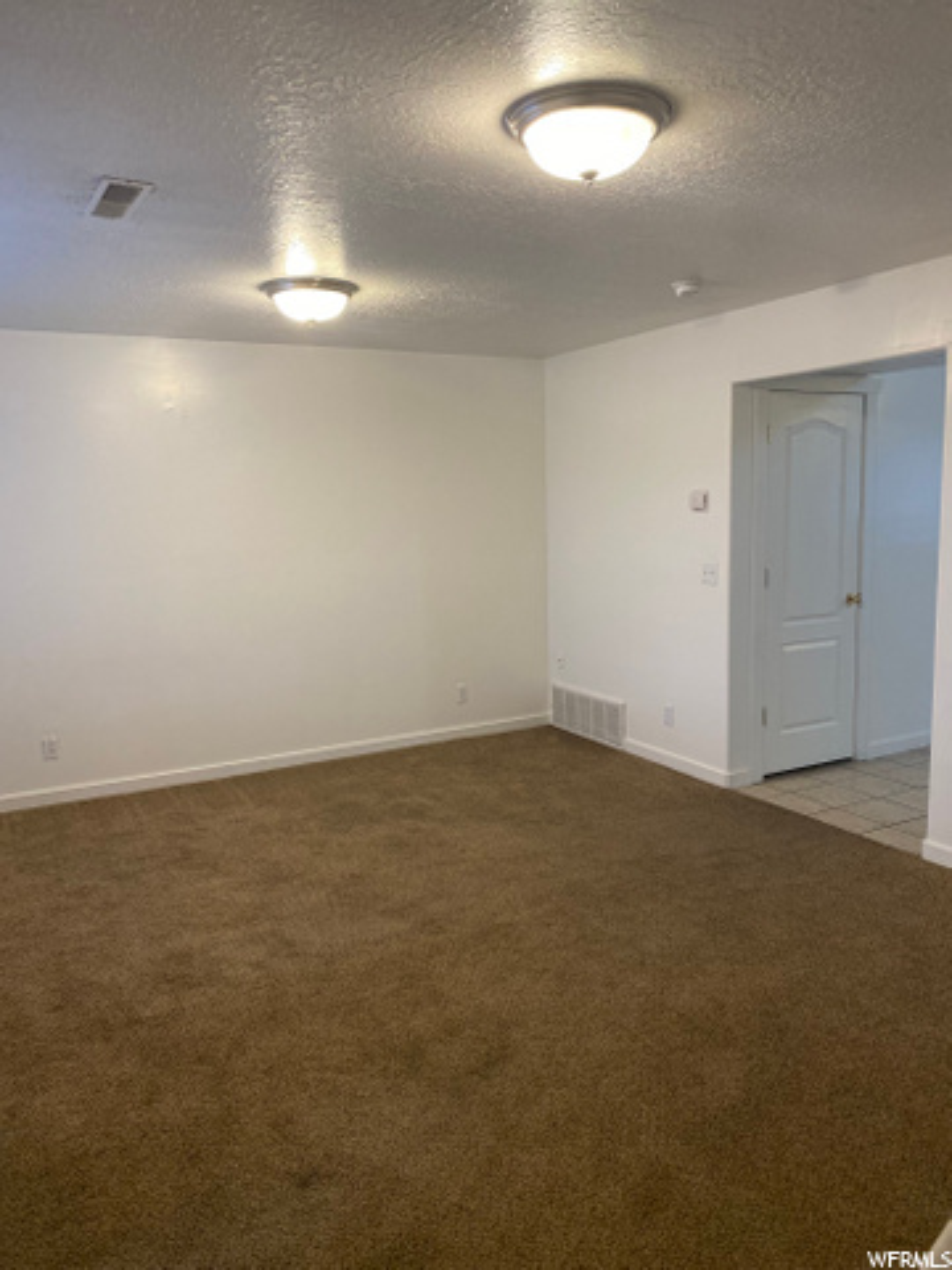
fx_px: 953
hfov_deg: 53.1
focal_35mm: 26
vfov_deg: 67.3
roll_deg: +1.5
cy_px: 635
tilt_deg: -5.7
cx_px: 476
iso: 160
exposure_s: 1/60
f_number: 1.8
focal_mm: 4.25
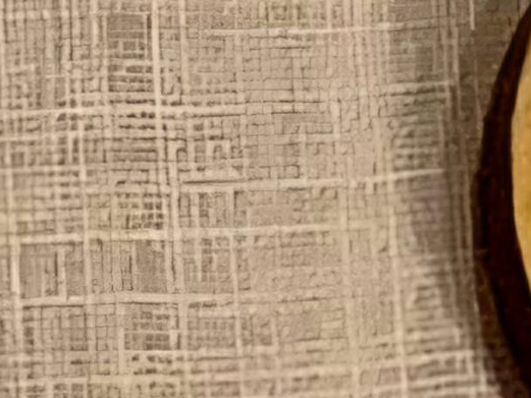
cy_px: 327
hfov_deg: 14.5
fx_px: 1734
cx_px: 1049
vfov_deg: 13.0
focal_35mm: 113
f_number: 1.8
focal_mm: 5.4
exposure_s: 1/100
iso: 1250
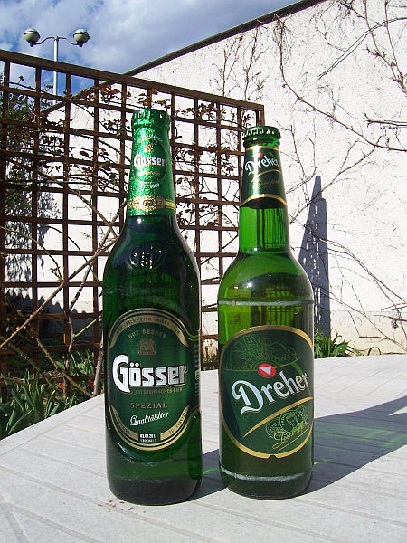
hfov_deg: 41.8
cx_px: 204
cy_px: 272
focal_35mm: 34
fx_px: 533
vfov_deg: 54.0
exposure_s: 1/750
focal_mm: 5.6
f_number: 5.6
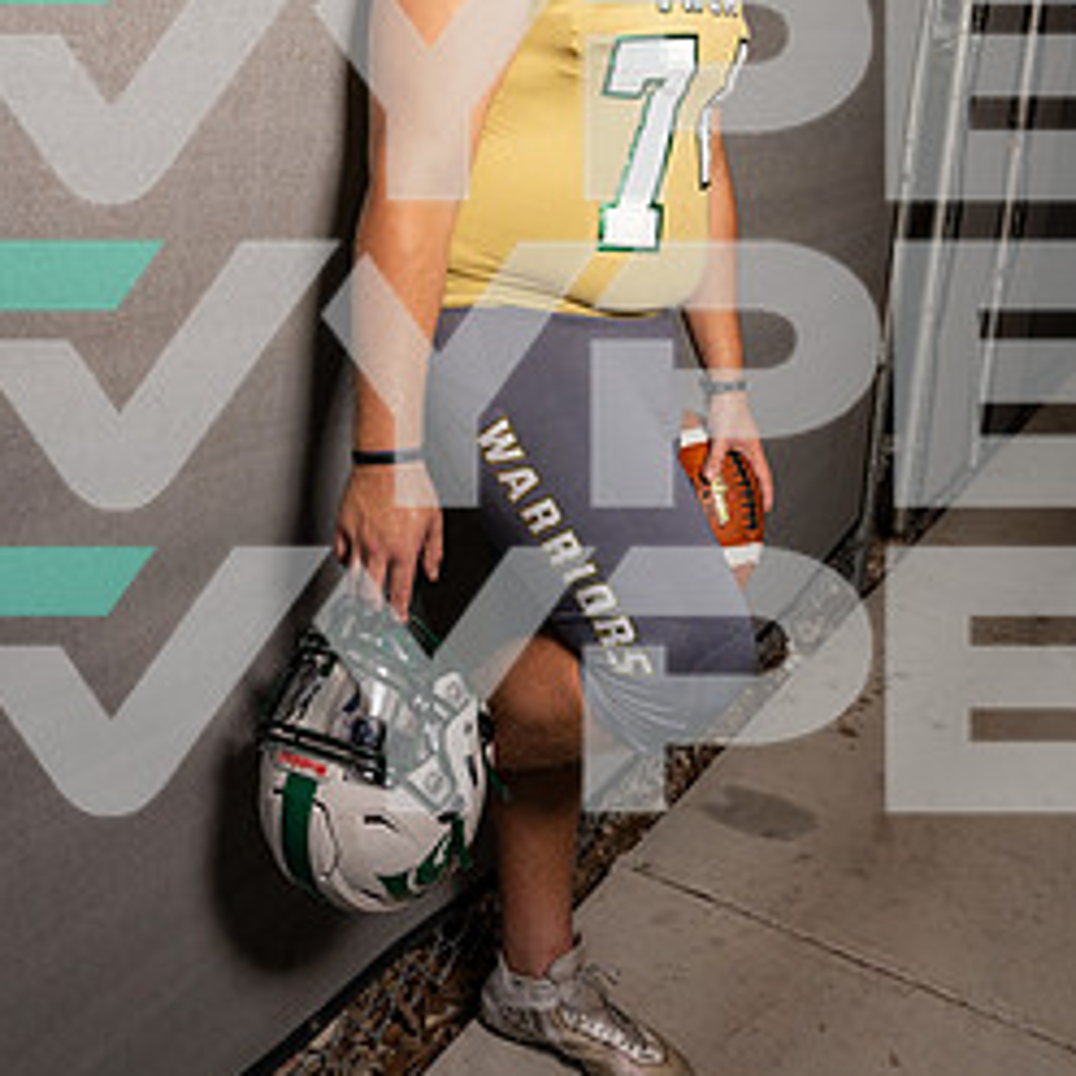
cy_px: 377
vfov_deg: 44.4
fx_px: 1301
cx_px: 542
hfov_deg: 44.9
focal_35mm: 37
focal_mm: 24
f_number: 5.6
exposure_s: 1/250
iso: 125
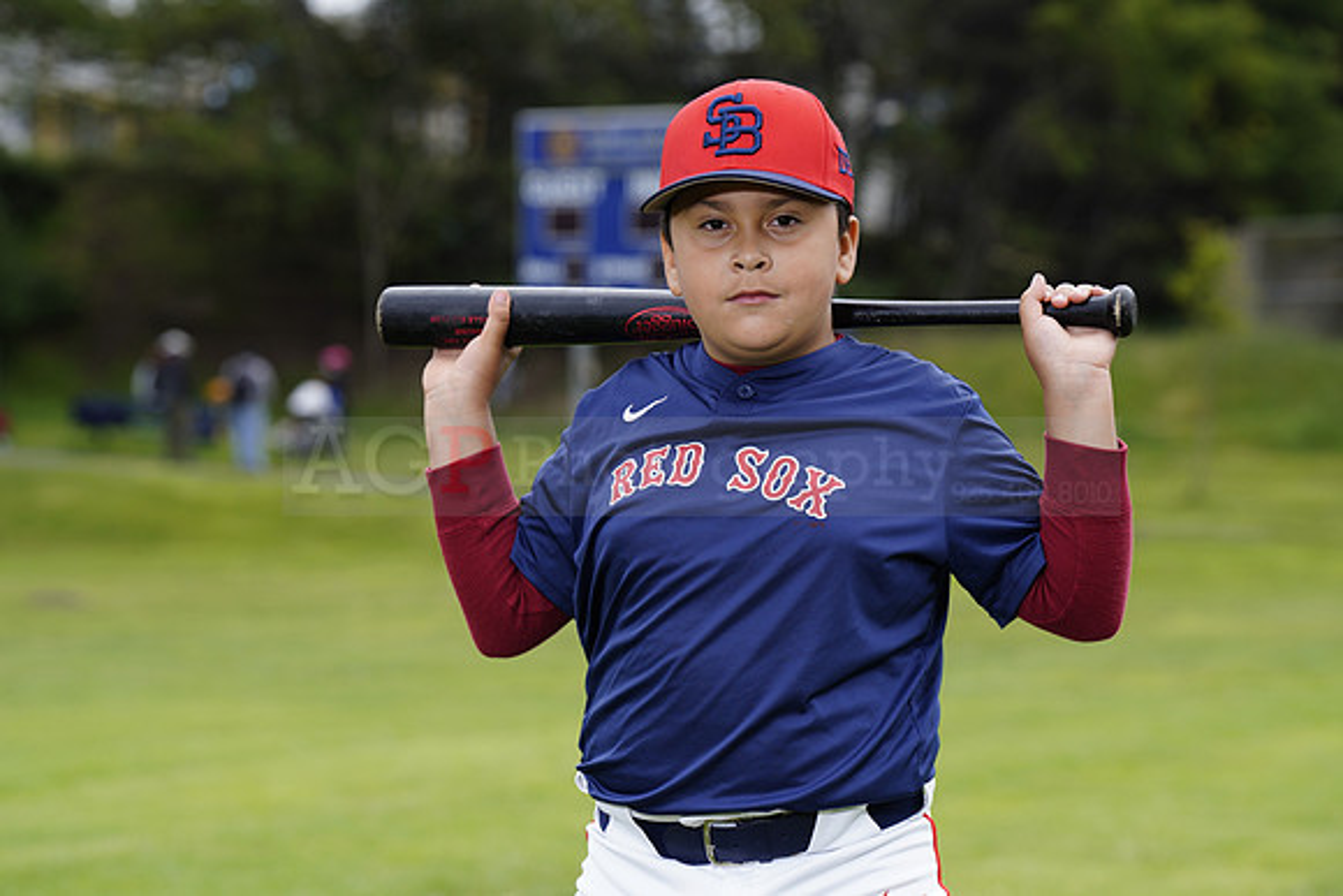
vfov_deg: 9.3
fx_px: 5522
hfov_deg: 13.9
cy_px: 448
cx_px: 672
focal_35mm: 148
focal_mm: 148
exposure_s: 1/250
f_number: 6.3
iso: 100
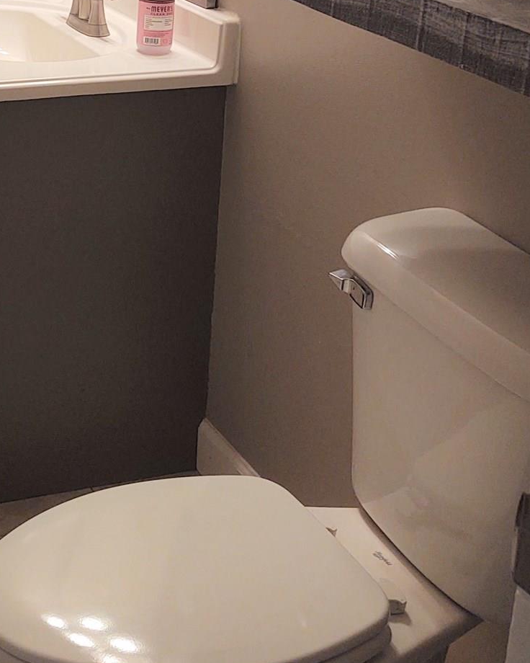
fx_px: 1294
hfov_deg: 22.4
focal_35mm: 66
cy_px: 59
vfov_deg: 27.6
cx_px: 25
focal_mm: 4.75
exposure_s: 1/100
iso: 101
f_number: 1.7
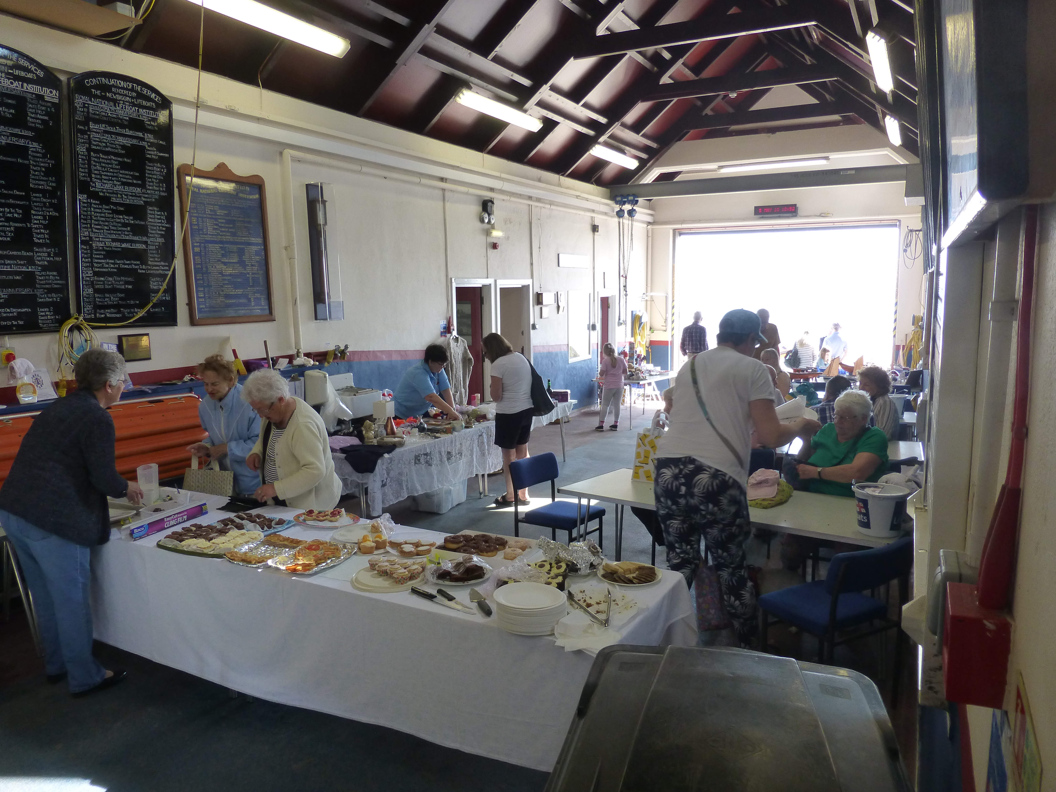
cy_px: 396
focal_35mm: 24
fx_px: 732
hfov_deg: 71.6
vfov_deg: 56.8
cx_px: 528
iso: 160
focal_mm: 4.3
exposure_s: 1/80
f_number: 3.3
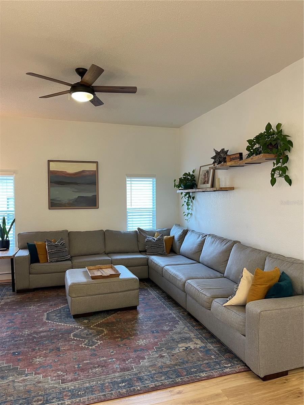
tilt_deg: -1.2
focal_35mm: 25
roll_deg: +0.6
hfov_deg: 54.9
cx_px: 152
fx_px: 293
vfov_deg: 69.4
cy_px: 202
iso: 200
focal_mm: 5.1
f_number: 1.6
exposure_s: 1/60
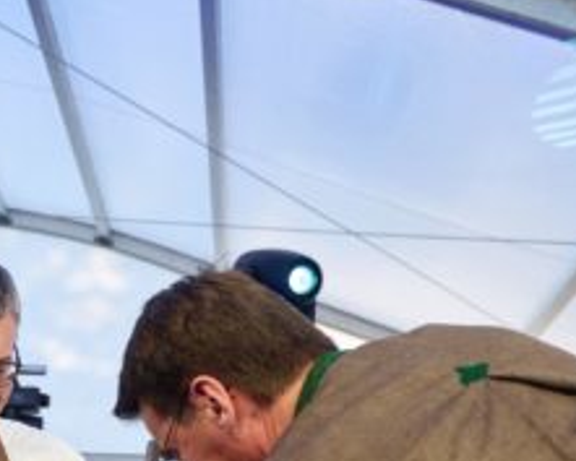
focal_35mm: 101
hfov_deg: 17.8
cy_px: 604
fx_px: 1723
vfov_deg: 14.6
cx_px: -156
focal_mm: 31
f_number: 3.5
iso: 800
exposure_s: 1/200
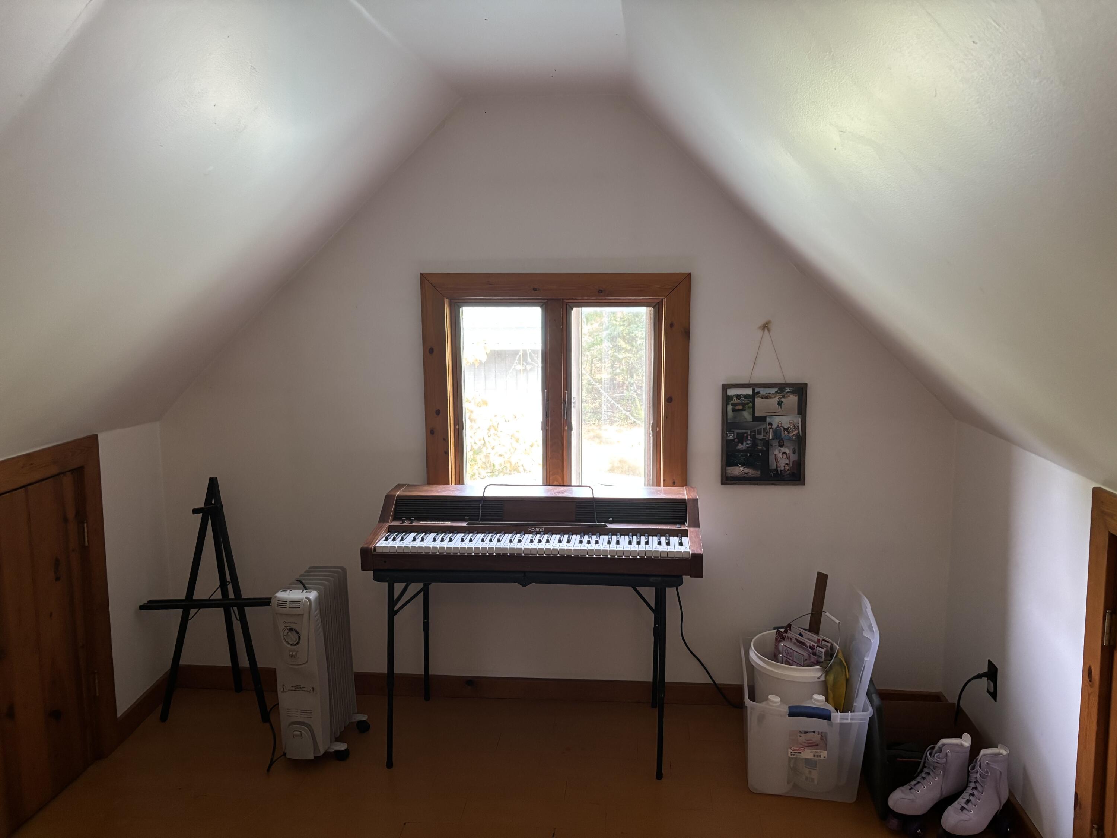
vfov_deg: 53.1
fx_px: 839
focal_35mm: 26
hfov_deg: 67.3
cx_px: 558
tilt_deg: -8.8
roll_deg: +0.3
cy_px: 419
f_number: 1.6
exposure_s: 1/60
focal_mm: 5.96
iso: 320
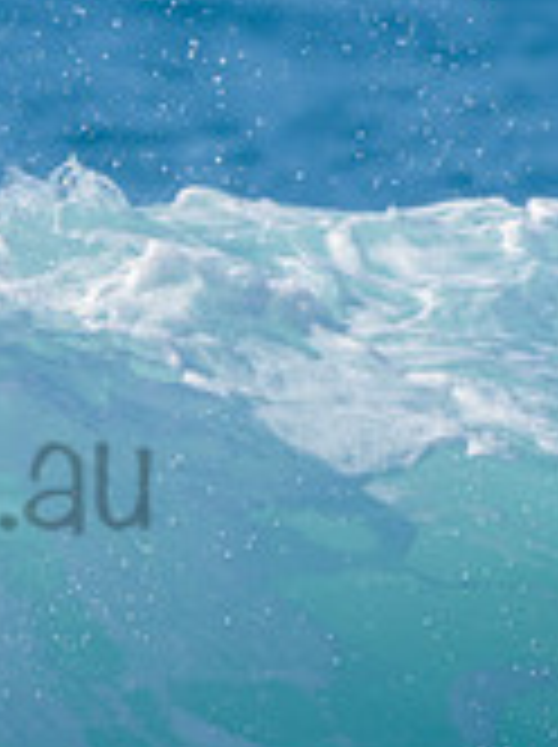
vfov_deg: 1.1
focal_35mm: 1775
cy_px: 474
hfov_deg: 0.8
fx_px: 38249
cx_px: -397
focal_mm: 500
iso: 140
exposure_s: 1/2000
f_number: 5.6
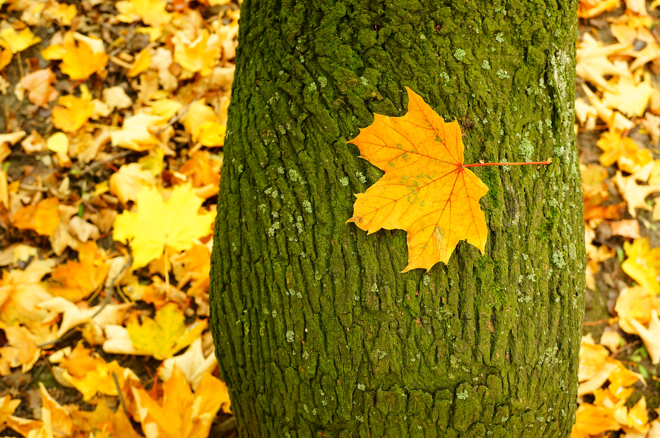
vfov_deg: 29.8
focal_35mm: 45
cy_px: 219
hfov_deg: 43.6
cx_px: 330
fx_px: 824
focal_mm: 30
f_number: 5
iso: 400
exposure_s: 1/5
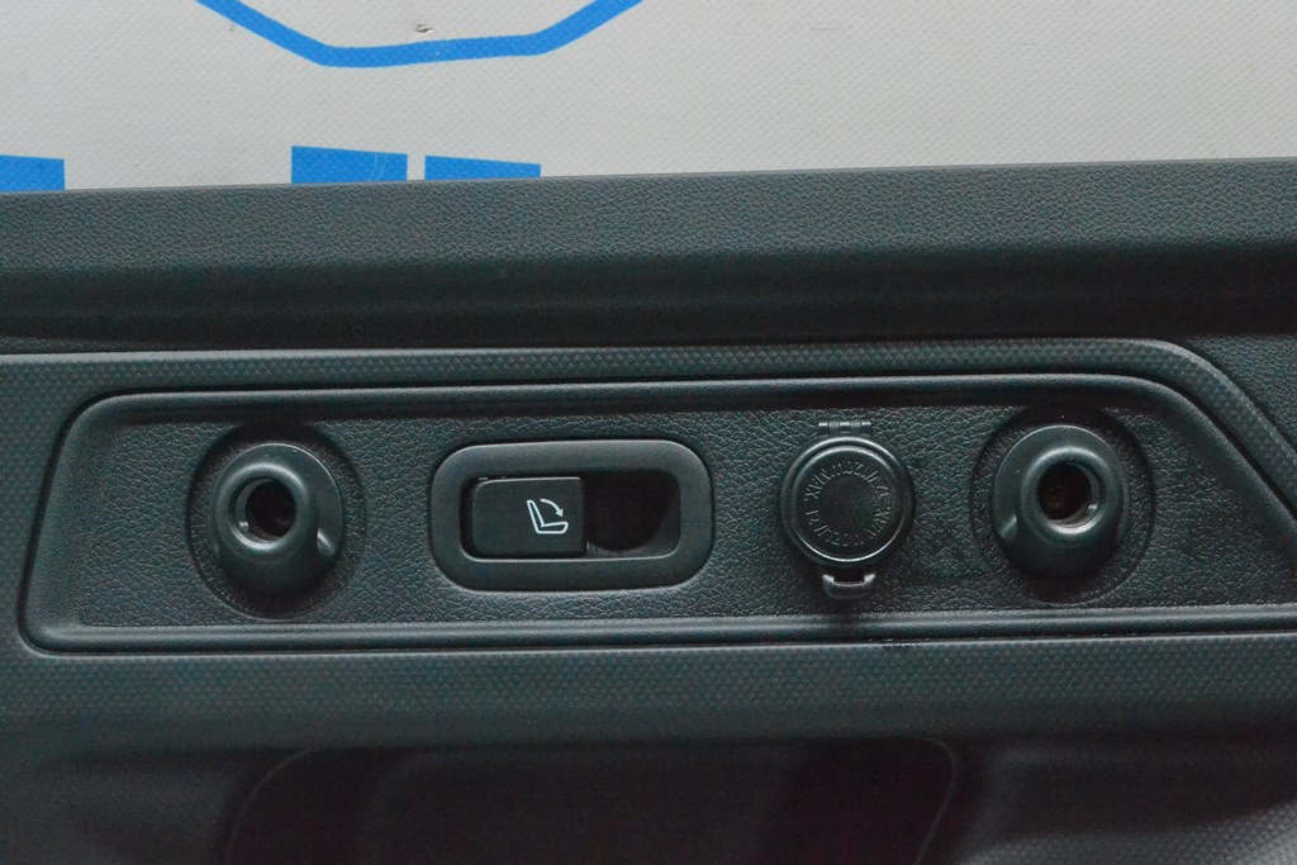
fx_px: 2054
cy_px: 432
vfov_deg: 23.8
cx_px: 648
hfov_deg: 35.0
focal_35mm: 57
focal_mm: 38
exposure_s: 1/160
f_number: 9
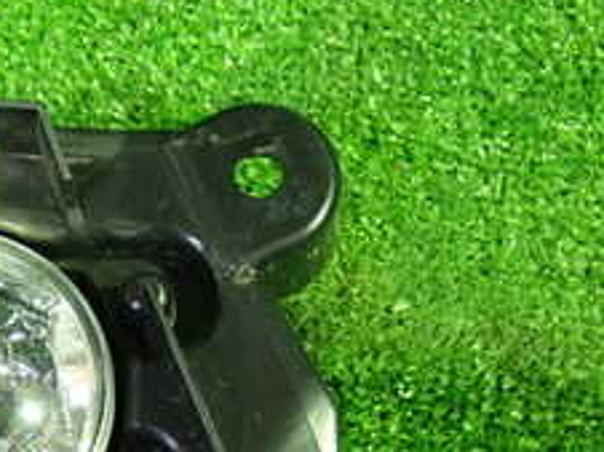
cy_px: 500
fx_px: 1900
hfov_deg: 17.6
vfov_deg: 13.3
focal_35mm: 109
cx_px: -3
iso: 800
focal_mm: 7.31
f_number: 2.8
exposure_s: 1/20
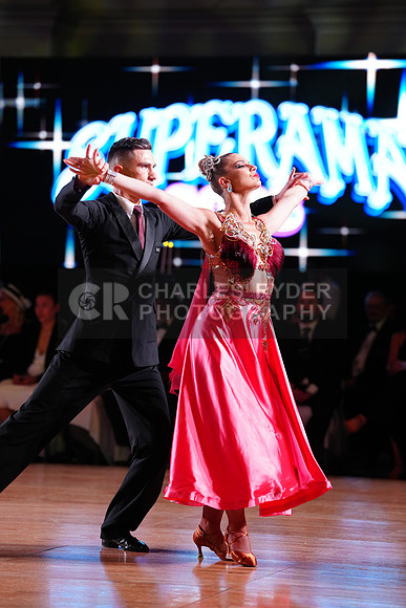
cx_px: 203
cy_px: 304
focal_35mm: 135
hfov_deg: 10.2
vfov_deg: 15.2
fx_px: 2282
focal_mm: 135
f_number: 2.8
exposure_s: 1/400
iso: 1600
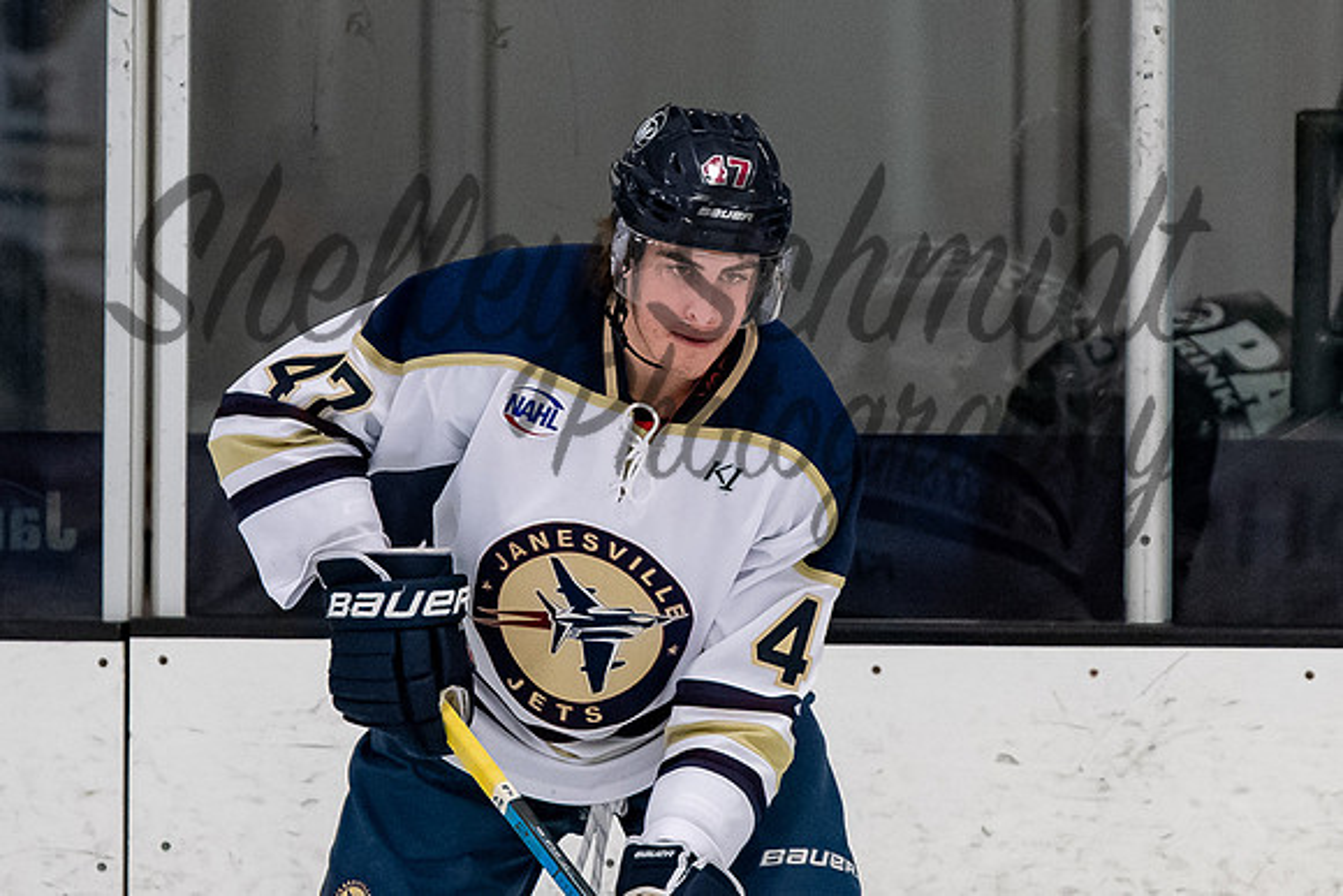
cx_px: 667
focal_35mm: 605
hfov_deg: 3.4
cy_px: 372
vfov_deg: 2.3
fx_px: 22573
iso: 2500
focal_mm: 200
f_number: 3.5
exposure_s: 1/800
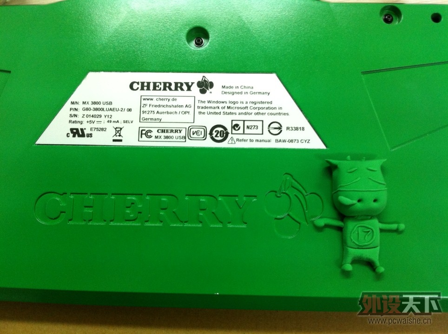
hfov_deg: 52.7
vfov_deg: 40.6
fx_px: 452
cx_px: 224
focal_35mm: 35
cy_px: 167
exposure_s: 1/15
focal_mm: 3.85
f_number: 2.8
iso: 160
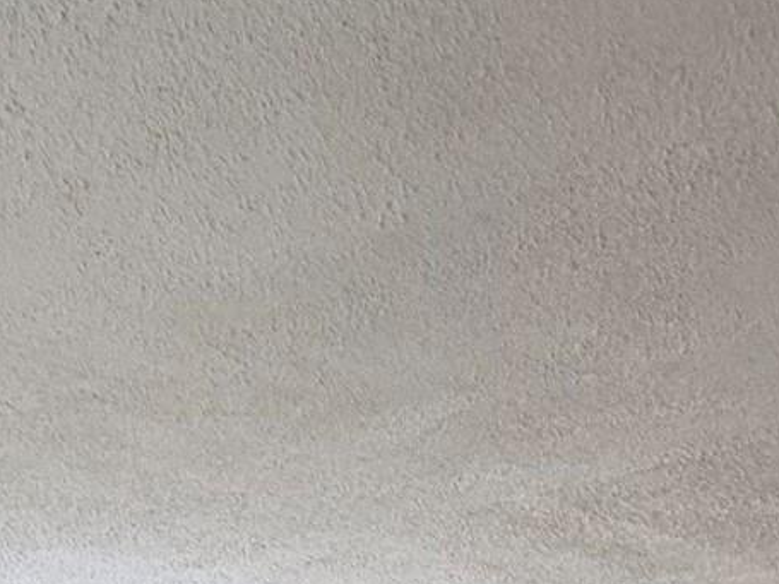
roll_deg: -0.6
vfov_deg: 16.5
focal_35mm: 63
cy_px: 1223
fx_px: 1417
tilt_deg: -10.8
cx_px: 173
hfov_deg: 30.1
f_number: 2.2
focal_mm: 2.22
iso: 320
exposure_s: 1/98
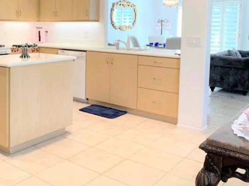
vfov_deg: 34.5
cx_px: 68
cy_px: 50
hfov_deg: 44.5
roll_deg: -0.4
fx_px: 295
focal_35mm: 41
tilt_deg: -4.7
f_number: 1.8
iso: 64
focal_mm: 4.25
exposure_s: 1/120
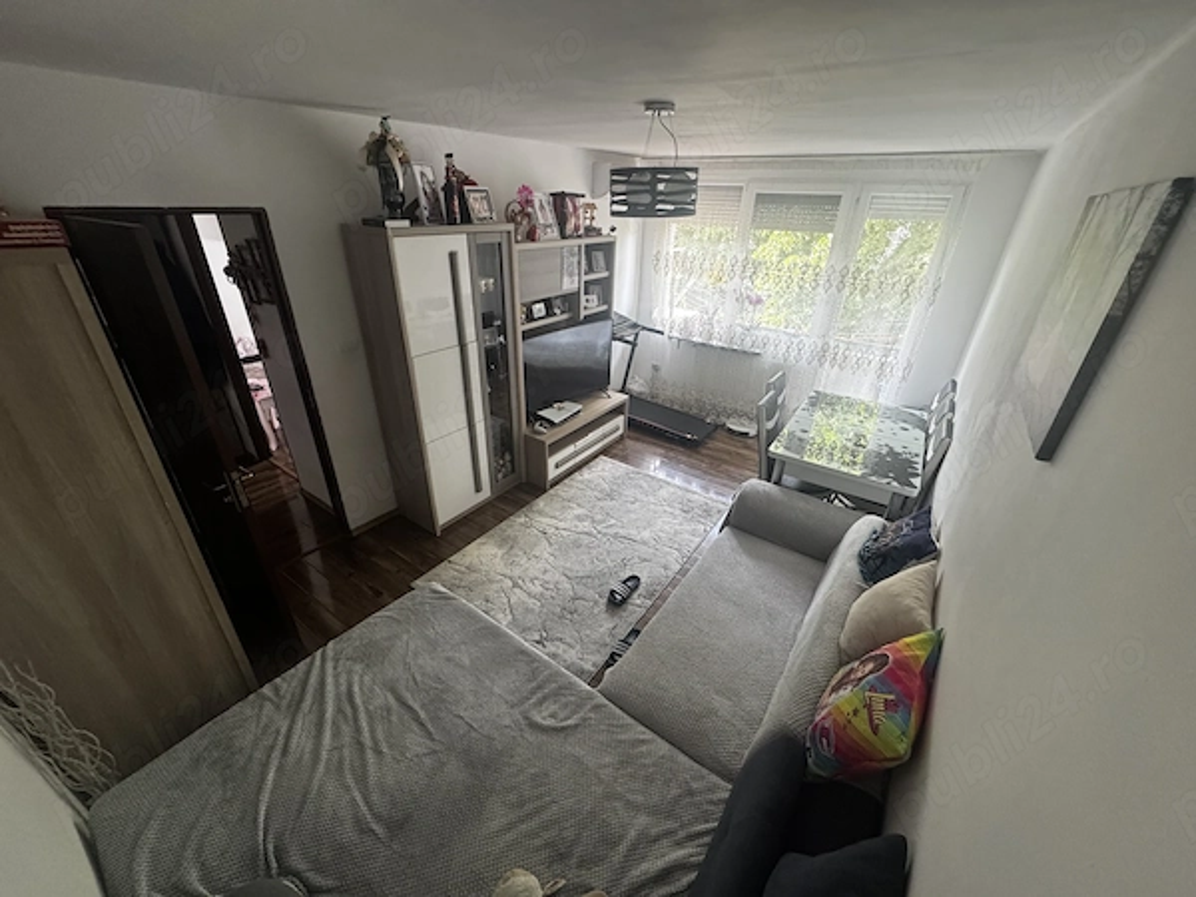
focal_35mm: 14
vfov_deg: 85.7
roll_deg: -1.9
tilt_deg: -27.5
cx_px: 598
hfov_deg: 102.1
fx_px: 484
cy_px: 448
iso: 320
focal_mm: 2.22
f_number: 2.2
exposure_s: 1/94
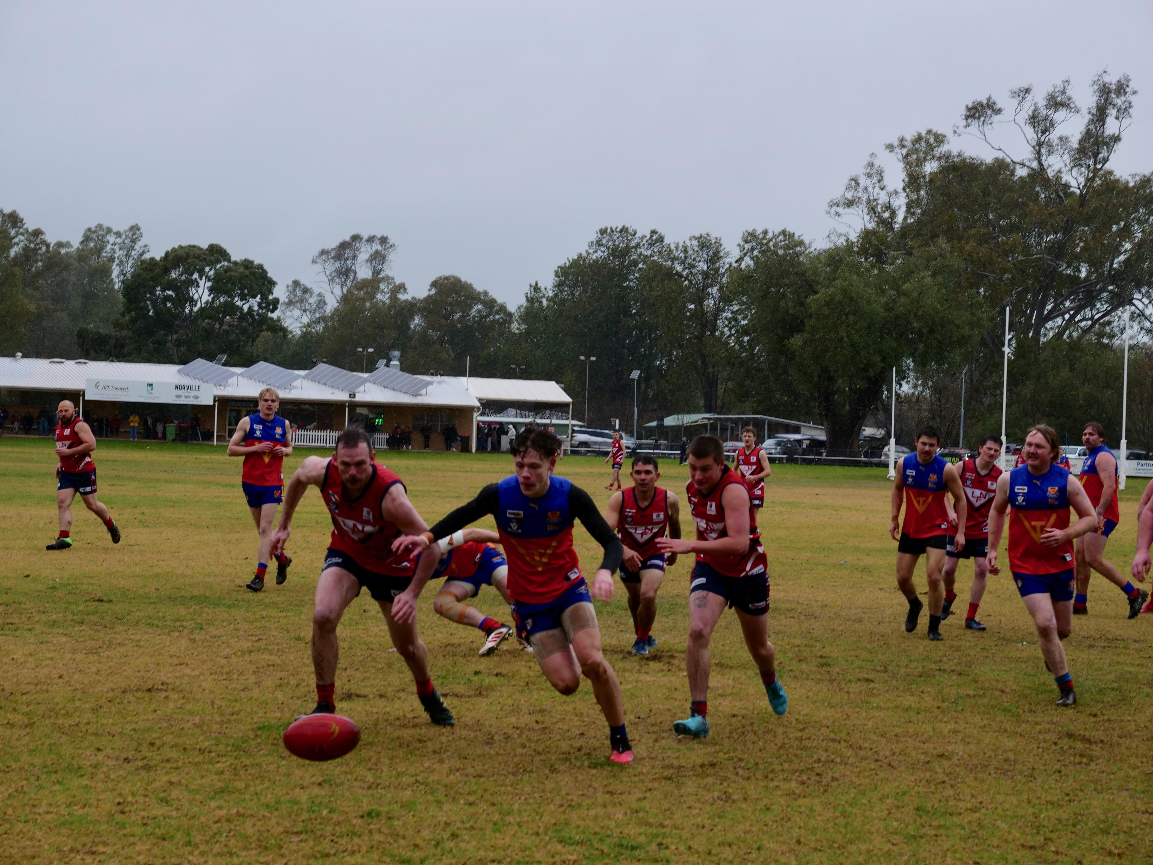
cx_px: 576
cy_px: 432
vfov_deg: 21.0
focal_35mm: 70
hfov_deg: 27.8
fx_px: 2332
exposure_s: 1/320
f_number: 4.5
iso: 200
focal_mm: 35
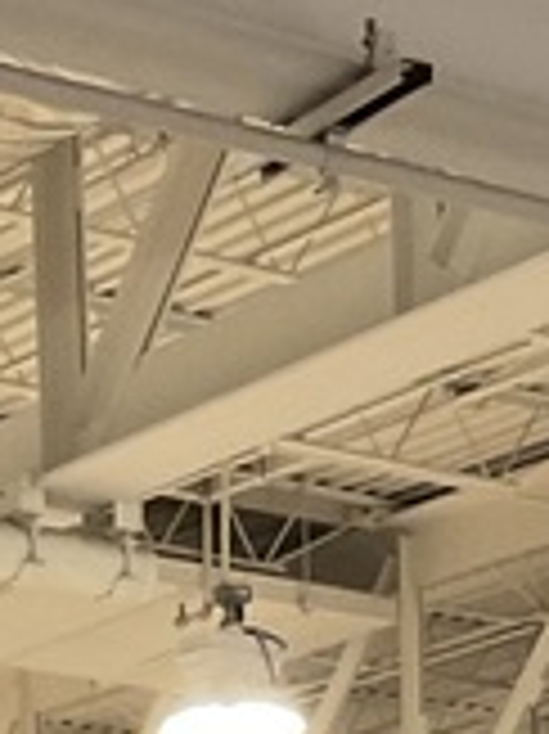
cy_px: 2013
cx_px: 202
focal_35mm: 182
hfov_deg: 8.1
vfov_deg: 9.2
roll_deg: +0.0
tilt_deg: -6.9
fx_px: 3854
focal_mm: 3
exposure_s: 1/60
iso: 100
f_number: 1.8
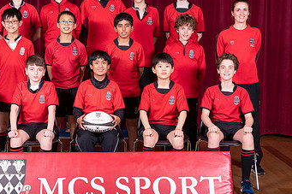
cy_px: 98
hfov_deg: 27.5
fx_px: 592
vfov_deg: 18.7
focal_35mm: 73
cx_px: 95
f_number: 8
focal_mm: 38
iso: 800
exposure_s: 1/50
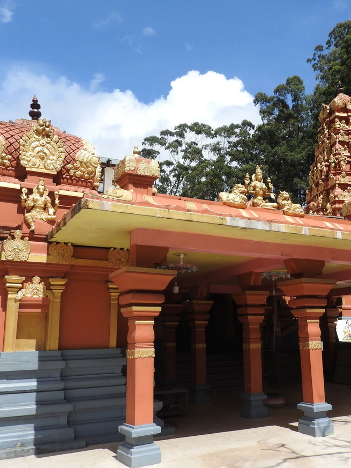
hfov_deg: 42.7
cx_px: 216
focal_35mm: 33
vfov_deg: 55.3
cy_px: 228
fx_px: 446
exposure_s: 1/1250
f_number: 3.3
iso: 100
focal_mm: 4.3
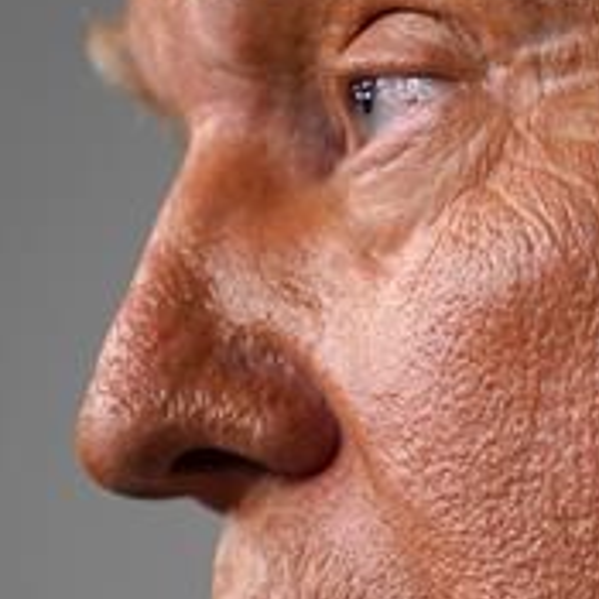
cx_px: 941
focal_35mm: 884
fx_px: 17306
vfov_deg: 2.0
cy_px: 474
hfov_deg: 2.0
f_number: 4
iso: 1600
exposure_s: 1/500
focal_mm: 280
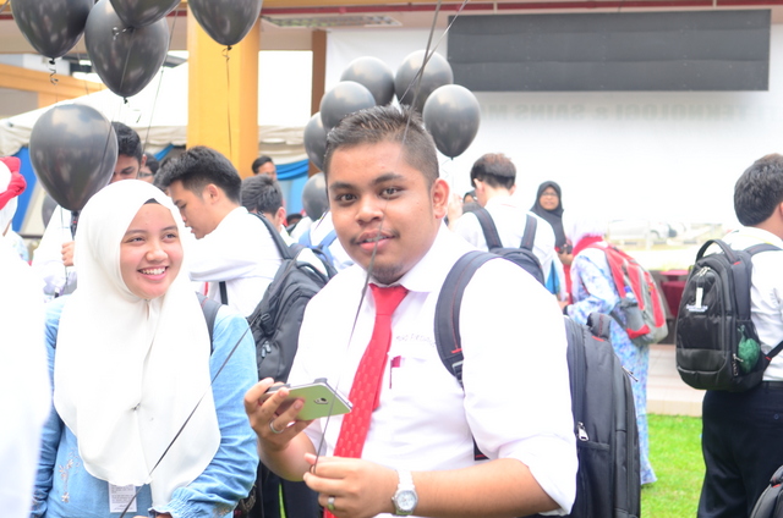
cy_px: 259
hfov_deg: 35.1
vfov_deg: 23.7
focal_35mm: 57
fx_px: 1237
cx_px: 392
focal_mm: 38
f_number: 4
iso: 160
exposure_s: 1/125
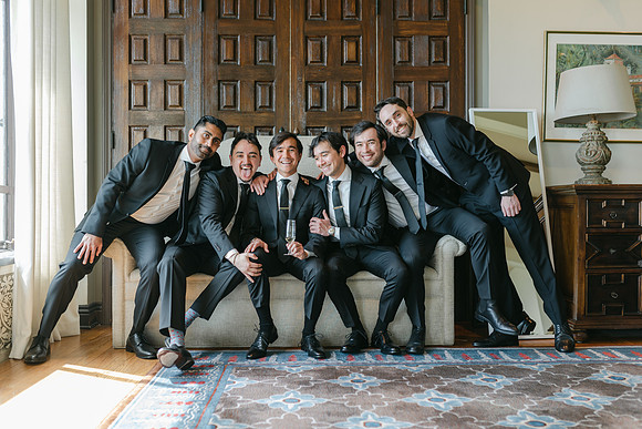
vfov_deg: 36.4
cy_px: 210
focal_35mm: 37
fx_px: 652
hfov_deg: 52.4
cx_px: 321
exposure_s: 1/125
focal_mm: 35
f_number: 2
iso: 180
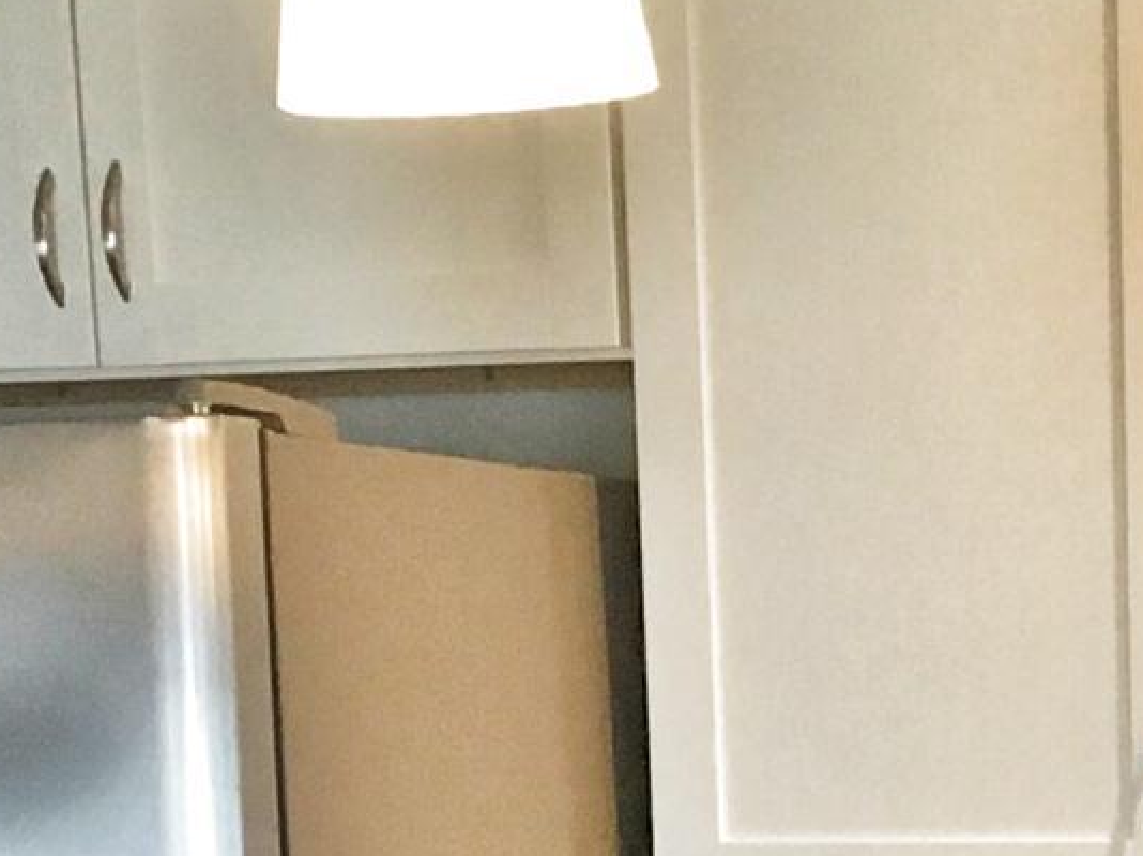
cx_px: 1402
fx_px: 5380
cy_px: 2005
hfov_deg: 11.9
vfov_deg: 8.4
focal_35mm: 163
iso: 64
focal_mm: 4.15
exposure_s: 1/30
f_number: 2.2
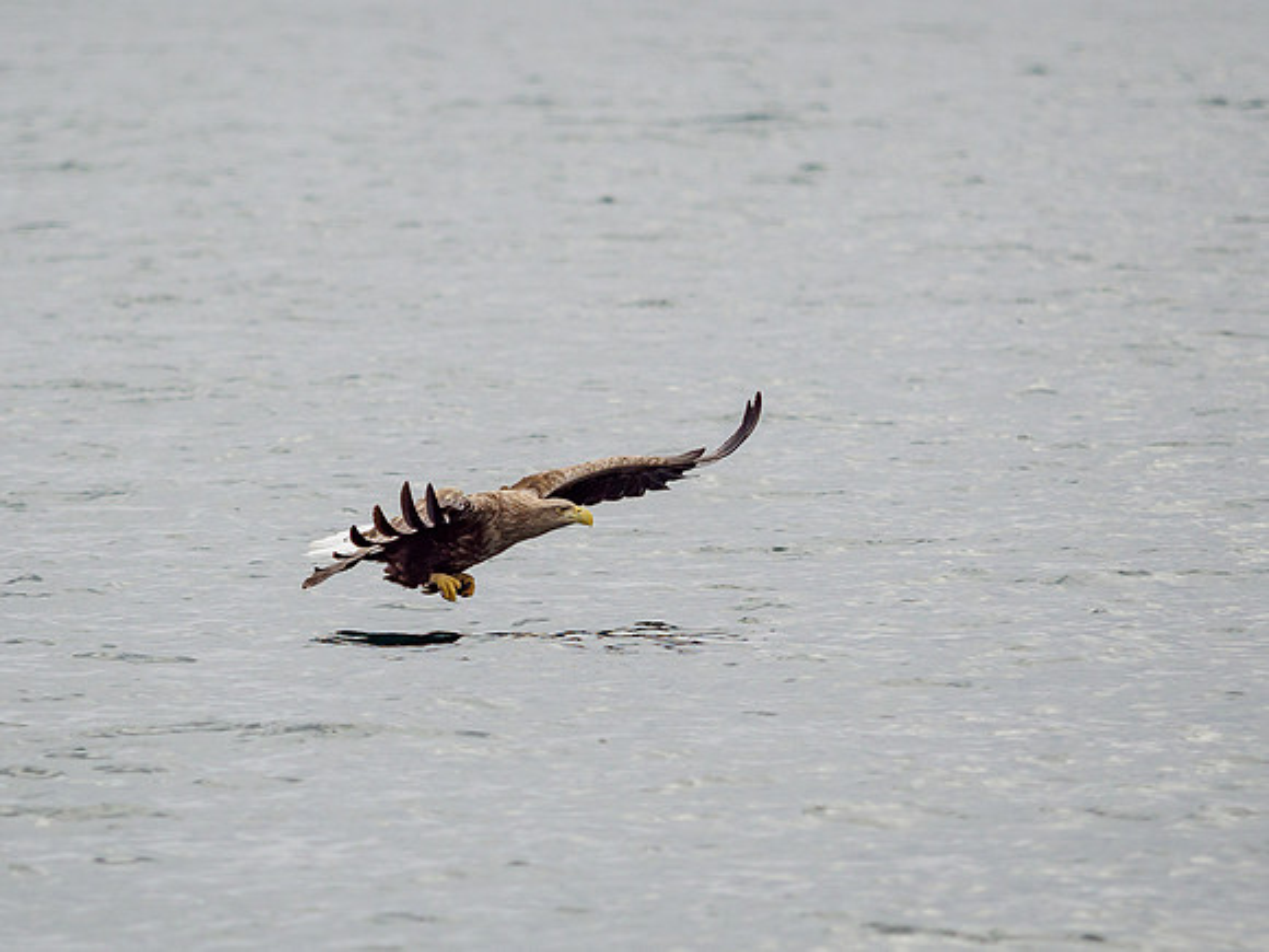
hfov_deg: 3.7
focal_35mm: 537
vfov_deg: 2.8
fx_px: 19695
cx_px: 504
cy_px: 465
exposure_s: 1/2000
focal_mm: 150
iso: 250
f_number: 2.8
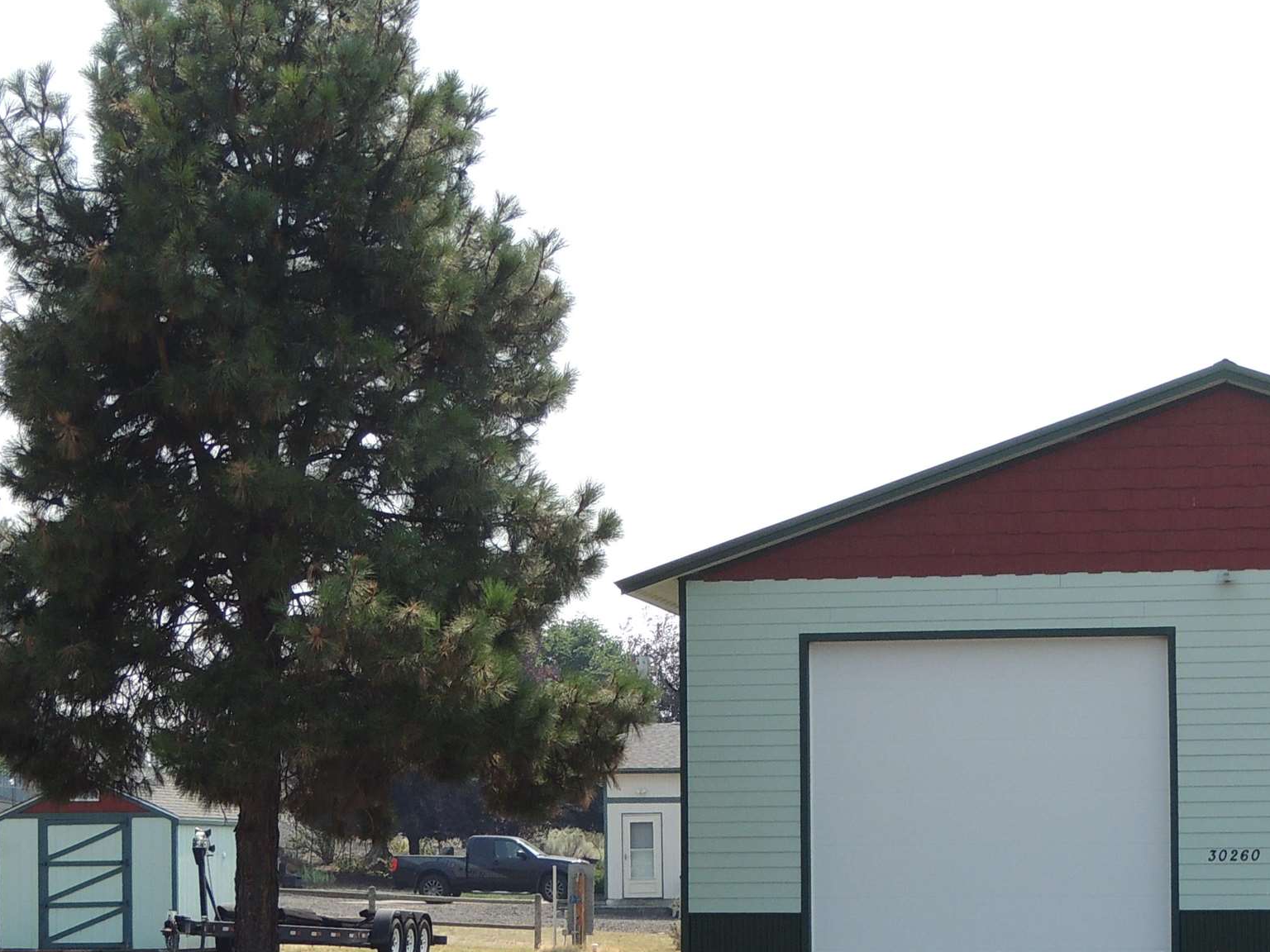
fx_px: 3669
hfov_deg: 19.6
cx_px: 698
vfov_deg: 14.7
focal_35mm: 100
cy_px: 760
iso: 100
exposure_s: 1/640
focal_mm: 8.9
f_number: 3.6
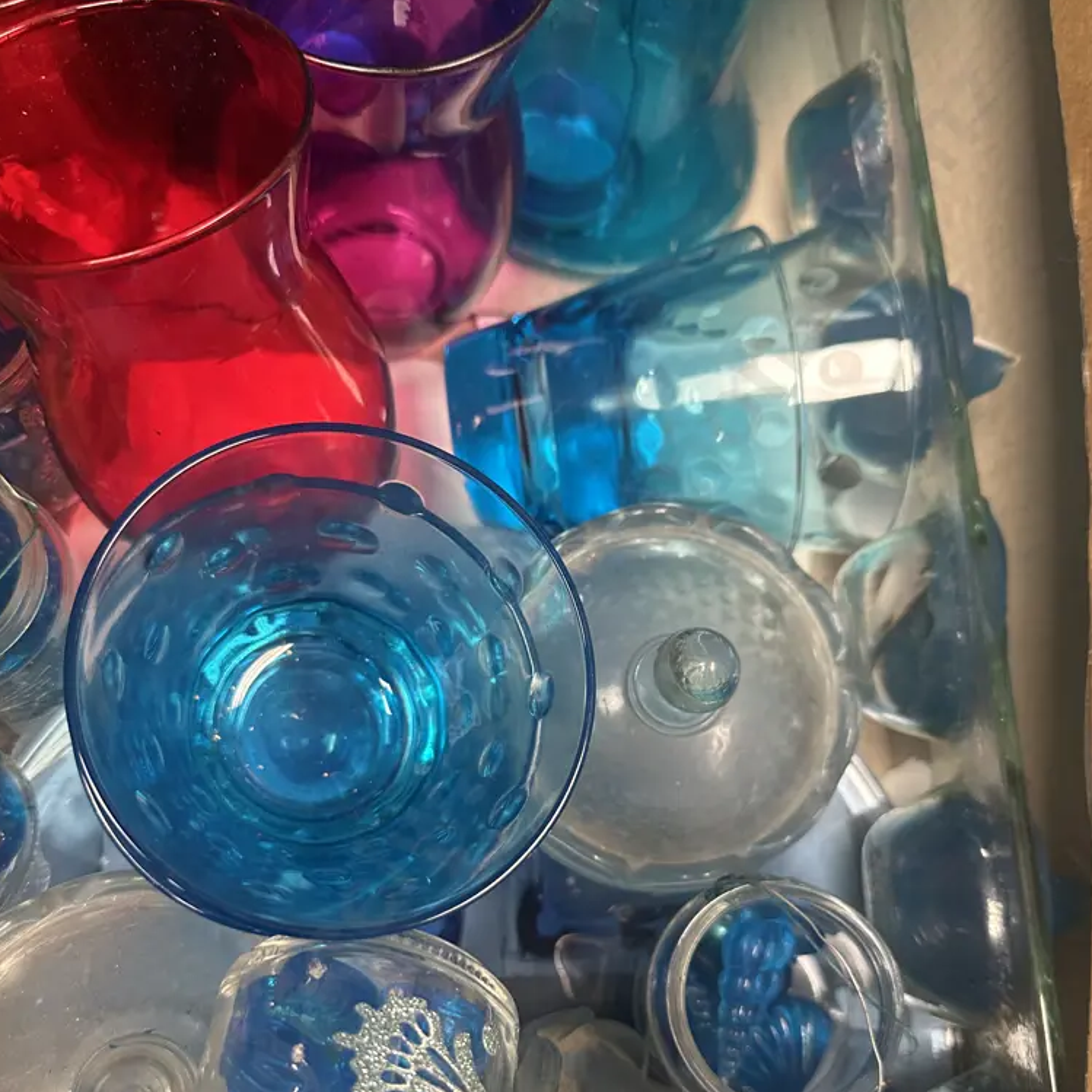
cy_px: 672
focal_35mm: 29
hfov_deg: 55.6
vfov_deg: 55.1
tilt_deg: -74.8
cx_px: 542
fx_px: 1035
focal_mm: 6.86
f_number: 1.78
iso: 320
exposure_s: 1/50
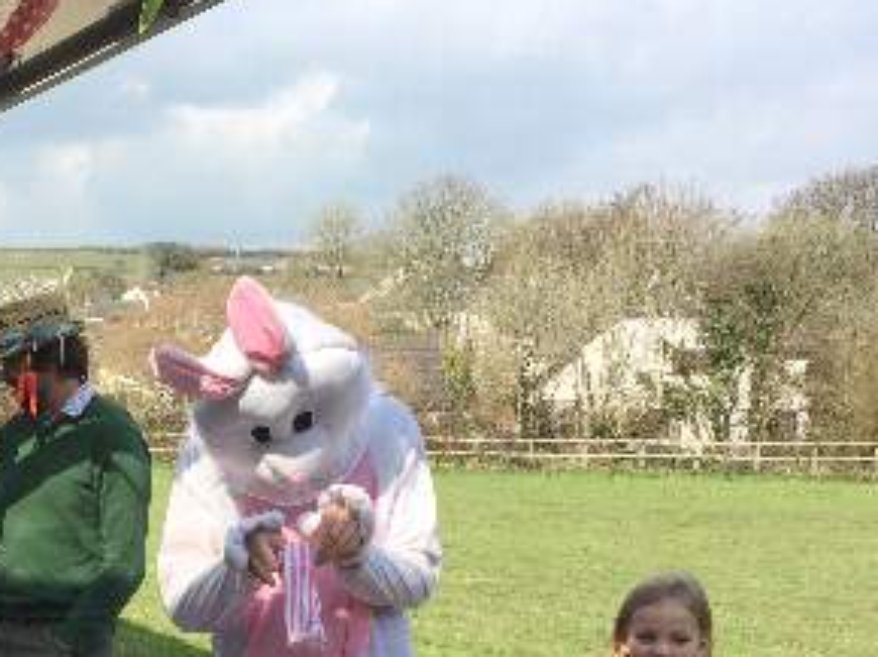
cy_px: 634
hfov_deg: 32.8
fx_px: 1445
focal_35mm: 57
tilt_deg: -9.2
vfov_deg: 24.6
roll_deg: +0.1
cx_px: 167
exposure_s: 1/1163
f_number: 2.2
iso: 32
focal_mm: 4.15
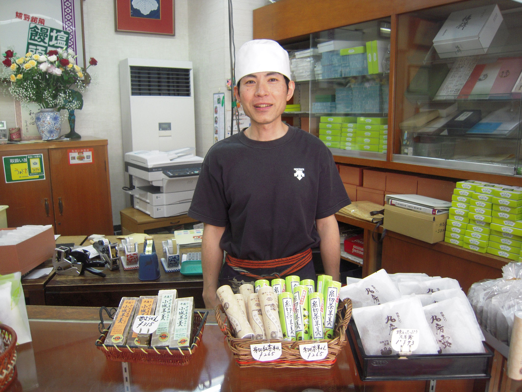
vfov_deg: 49.7
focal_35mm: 28
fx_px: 422
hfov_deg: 63.4
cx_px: 261
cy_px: 196
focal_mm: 5
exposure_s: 1/30
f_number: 2.7
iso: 250
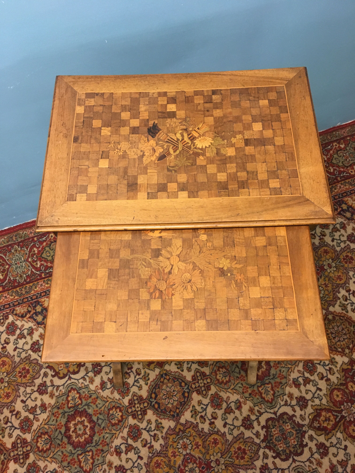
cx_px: 178
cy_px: 236
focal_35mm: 29
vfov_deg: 61.7
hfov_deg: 48.2
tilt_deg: -65.8
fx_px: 397
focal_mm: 4.15
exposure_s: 1/33
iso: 250
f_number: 2.2
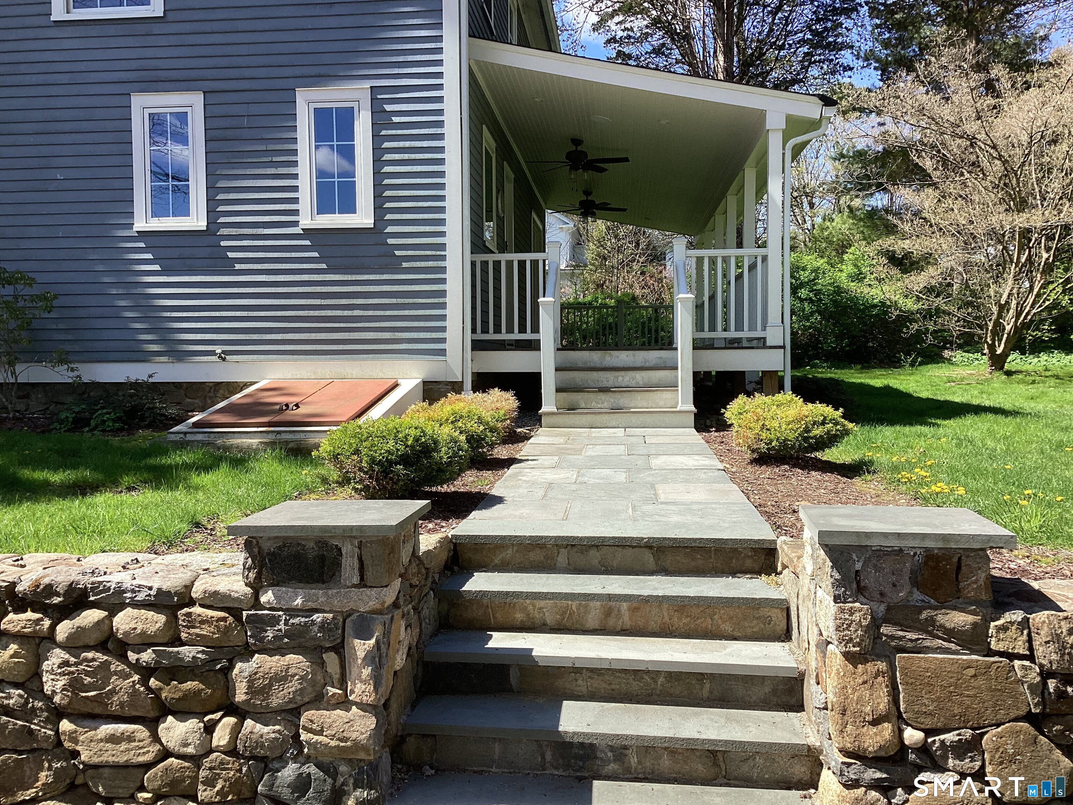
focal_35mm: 31
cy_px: 402
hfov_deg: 58.4
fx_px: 961
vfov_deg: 45.4
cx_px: 536
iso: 25
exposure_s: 1/617
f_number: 2.4
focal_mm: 3.3
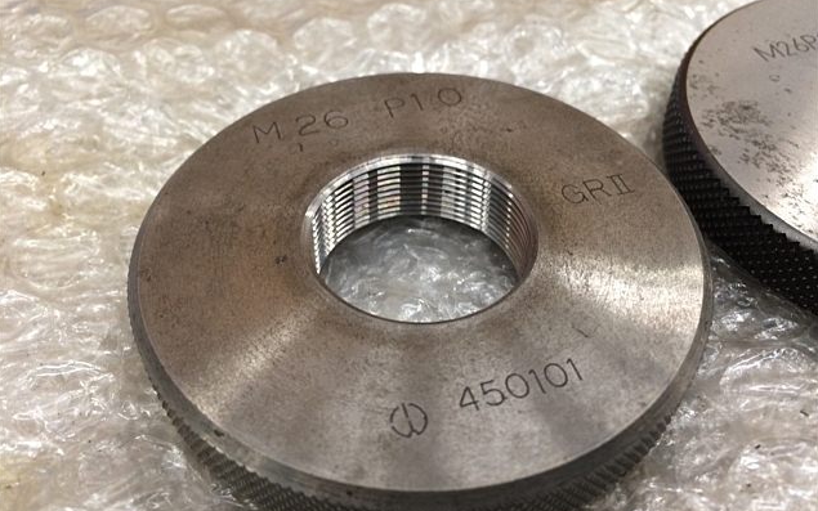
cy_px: 256
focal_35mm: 31
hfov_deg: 61.2
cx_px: 408
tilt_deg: -50.1
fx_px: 691
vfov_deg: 40.6
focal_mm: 4.15
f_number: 2.2
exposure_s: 1/30
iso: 100
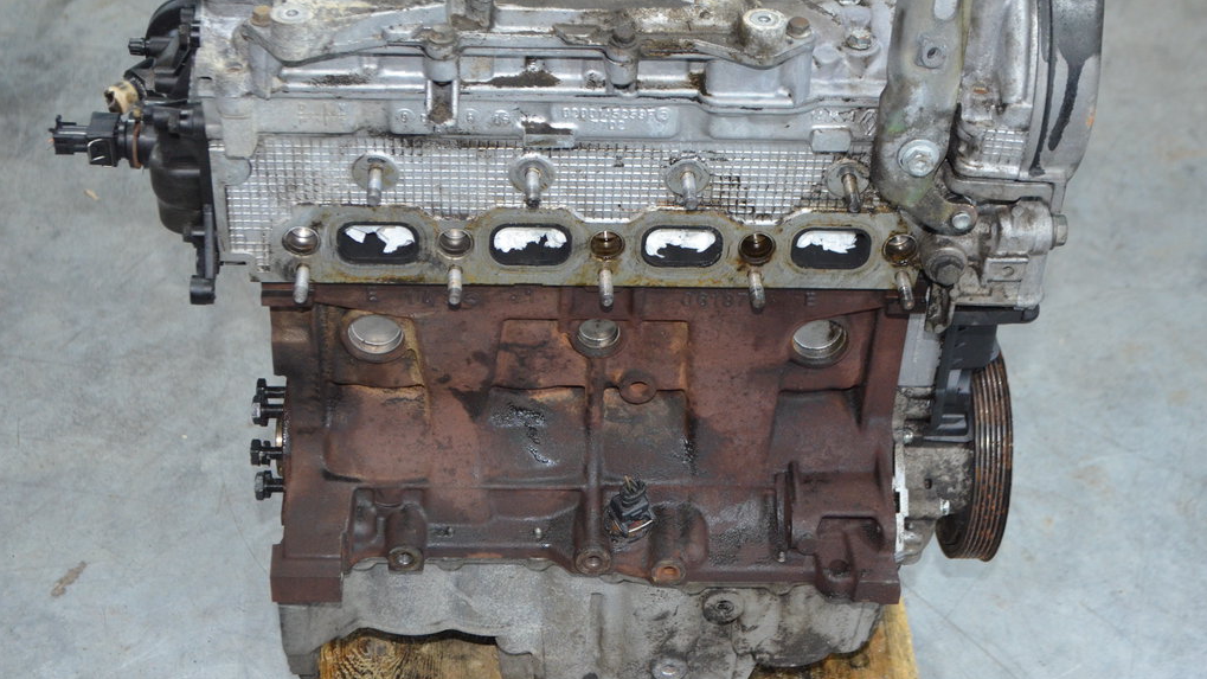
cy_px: 382
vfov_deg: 19.1
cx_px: 604
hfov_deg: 33.3
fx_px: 2016
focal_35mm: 63
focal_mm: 40
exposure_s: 1/60
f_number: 5.3
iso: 2200
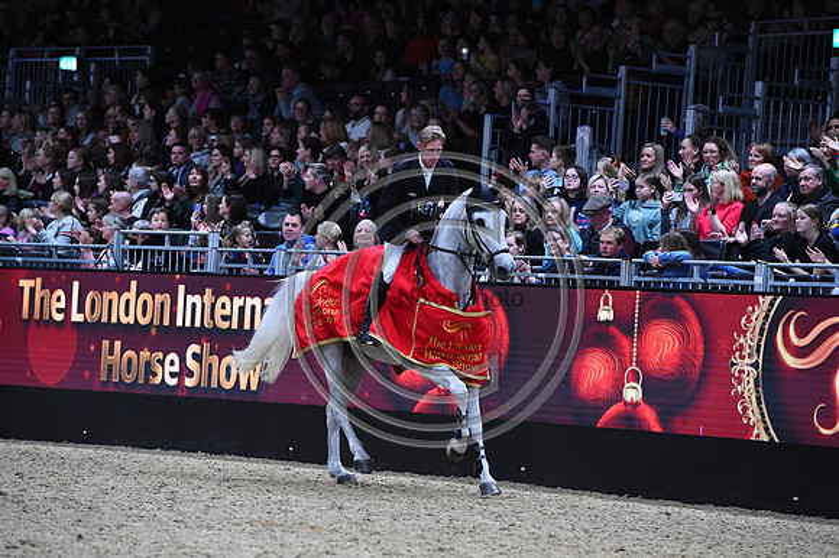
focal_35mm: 200
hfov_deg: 10.3
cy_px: 279
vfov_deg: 6.9
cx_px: 420
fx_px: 4658
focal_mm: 200
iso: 5000
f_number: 5.6
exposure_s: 1/500
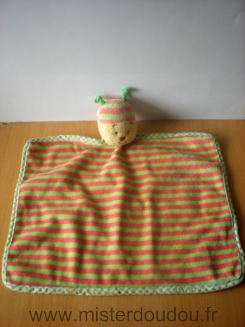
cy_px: 164
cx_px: 122
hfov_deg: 37.7
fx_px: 359
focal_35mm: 38
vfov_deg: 49.0
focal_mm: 6.3
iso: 64
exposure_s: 1/12
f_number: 3.1
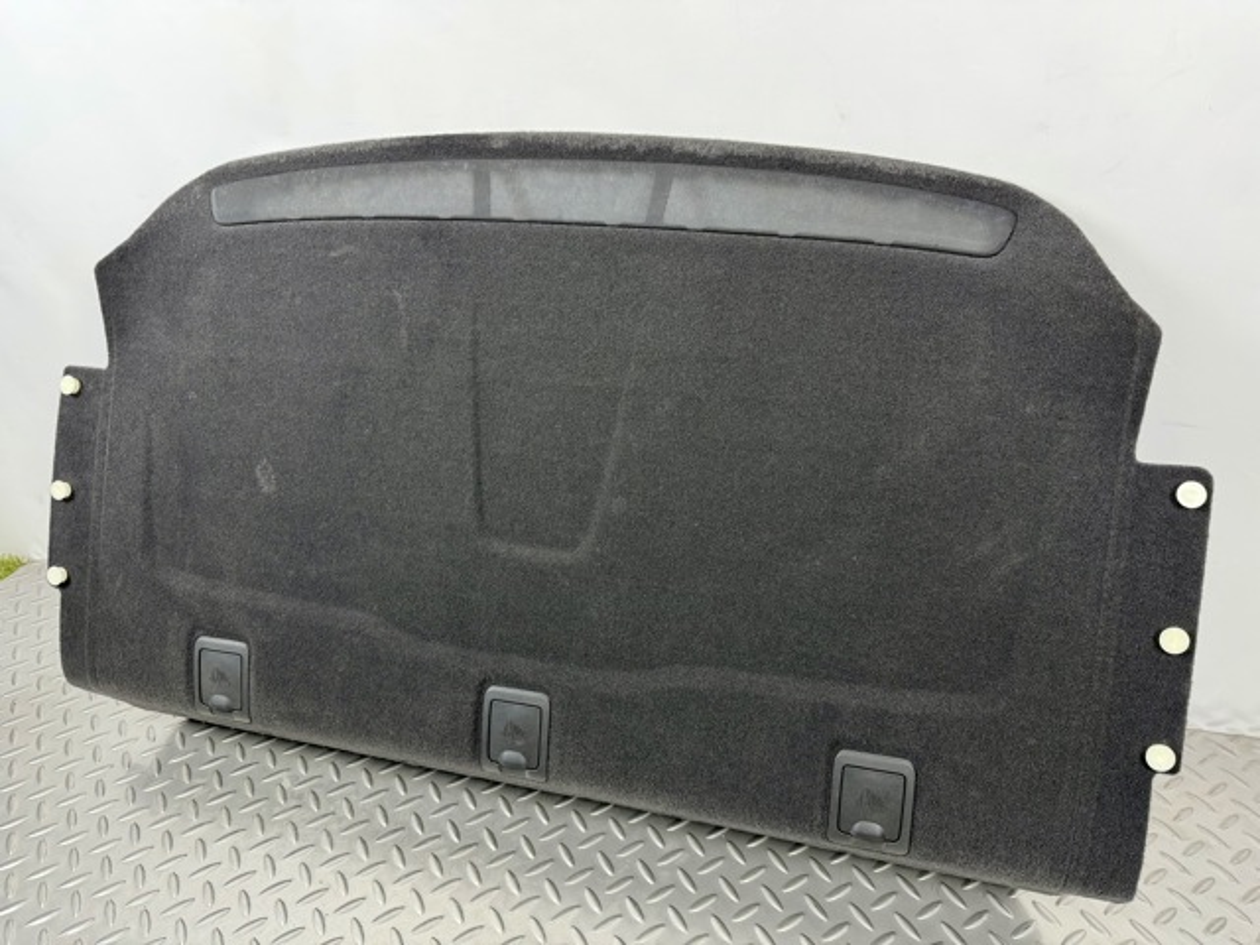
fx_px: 874
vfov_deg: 56.8
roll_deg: +2.8
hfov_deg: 71.6
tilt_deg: -29.7
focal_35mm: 24
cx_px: 630
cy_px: 472
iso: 200
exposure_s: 1/100
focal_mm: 6.76
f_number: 1.78
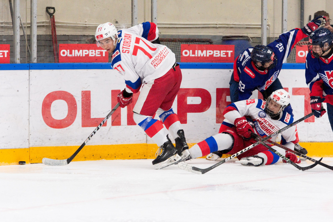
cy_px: 111
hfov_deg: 6.9
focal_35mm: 300
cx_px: 166
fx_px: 2775
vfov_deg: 4.6
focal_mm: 200
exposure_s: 1/1000
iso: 2000
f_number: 5.6
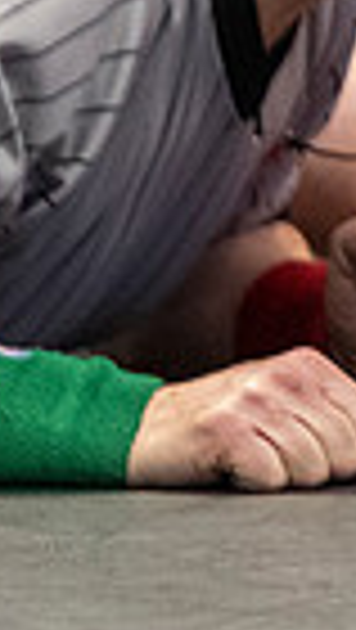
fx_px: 18315
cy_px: 638
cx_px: 1116
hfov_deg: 1.1
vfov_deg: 2.0
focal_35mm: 1094
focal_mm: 135
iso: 3200
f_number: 2.8
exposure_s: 1/1000
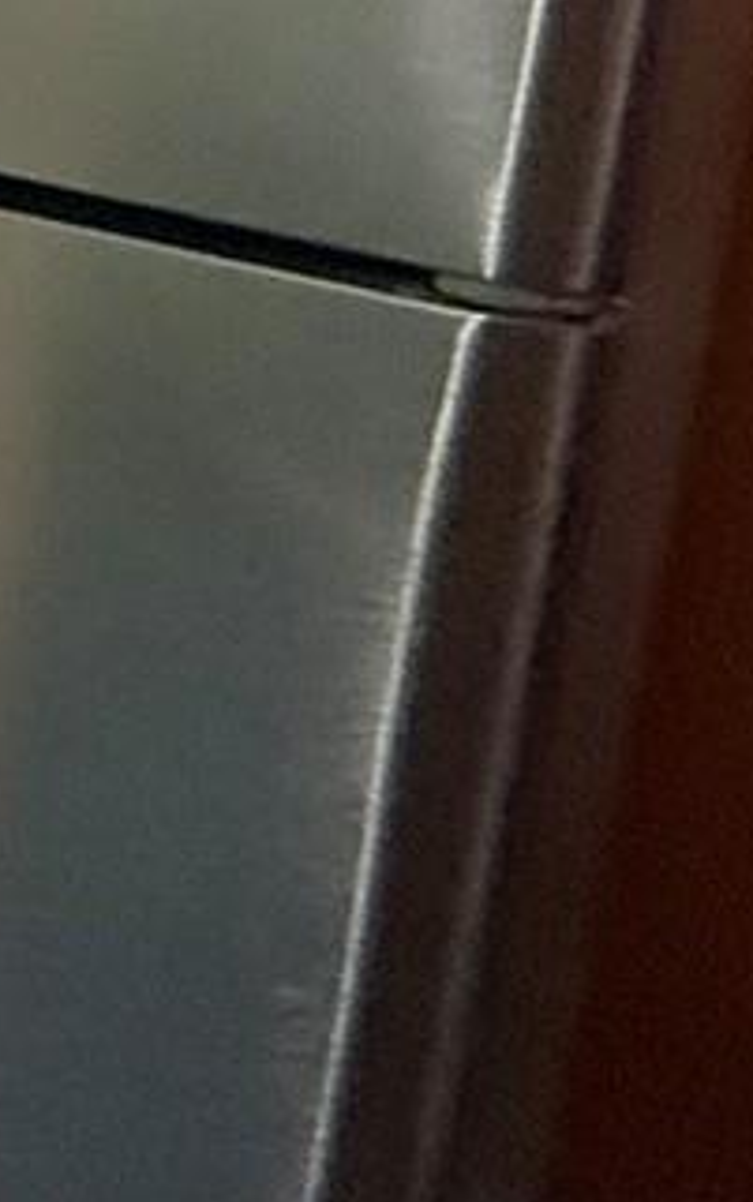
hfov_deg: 9.7
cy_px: -225
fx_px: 2427
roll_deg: +2.5
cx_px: -1858
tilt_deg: -12.1
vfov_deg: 25.2
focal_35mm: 74
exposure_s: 1/60
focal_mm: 2.22
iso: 320
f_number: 2.2
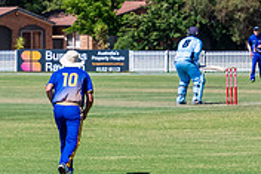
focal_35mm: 494
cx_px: -113
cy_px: 100
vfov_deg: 2.8
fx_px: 3578
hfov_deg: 4.2
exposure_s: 1/2500
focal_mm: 100
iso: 400
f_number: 6.3
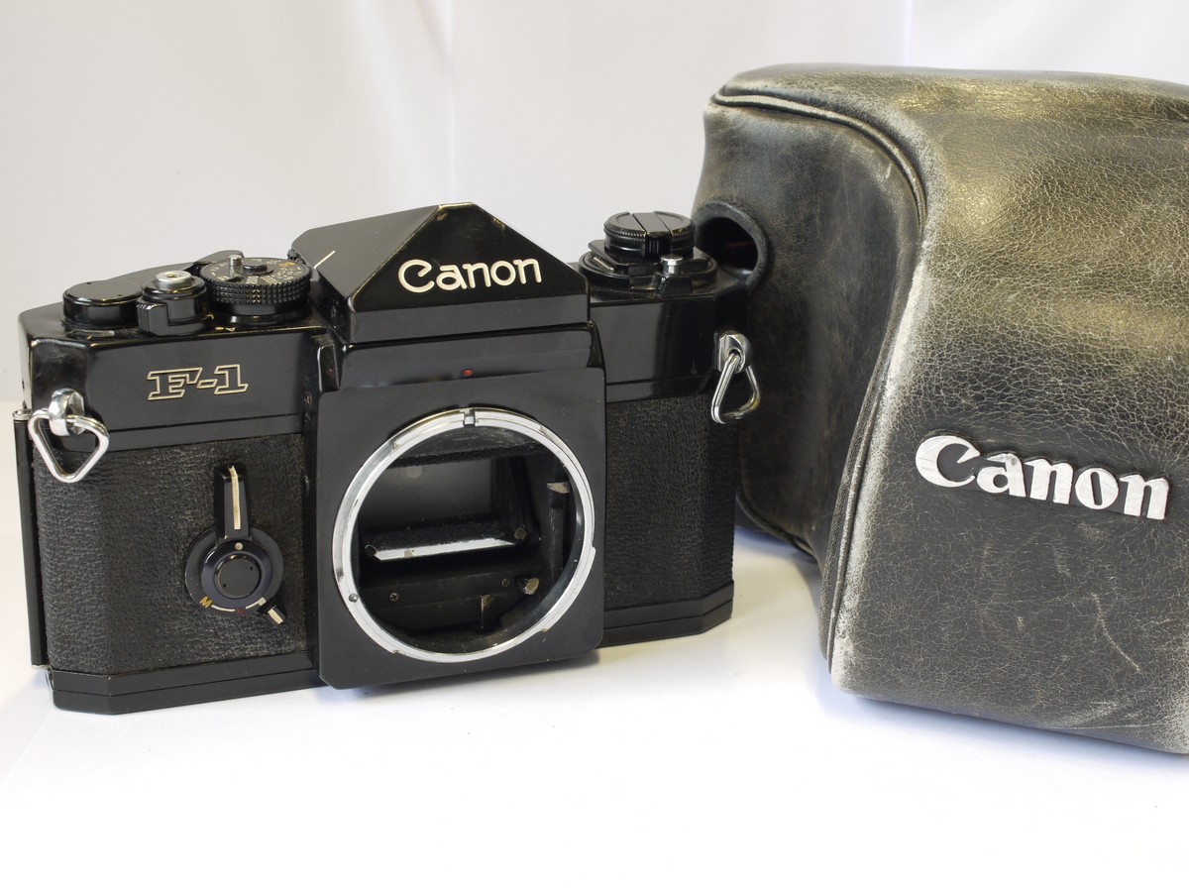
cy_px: 446
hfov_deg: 32.2
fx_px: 2061
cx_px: 594
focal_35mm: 60
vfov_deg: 24.4
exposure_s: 1/20
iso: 400
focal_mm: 30
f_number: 8
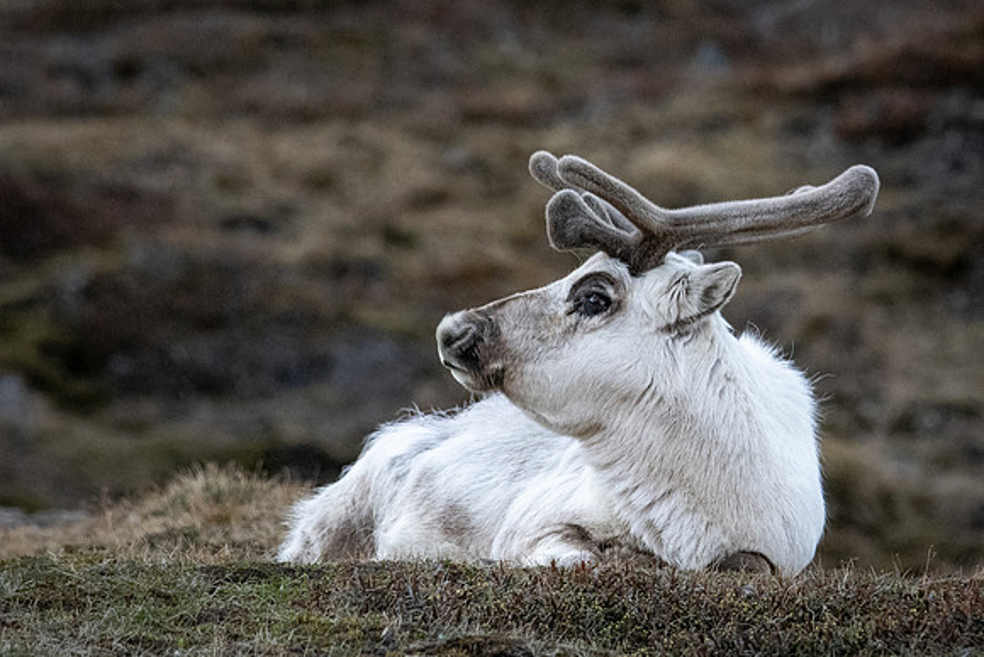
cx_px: 738
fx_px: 27454
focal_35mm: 1004
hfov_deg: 2.1
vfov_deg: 1.4
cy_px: 160
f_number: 6
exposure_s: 1/4000
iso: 3200
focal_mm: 450
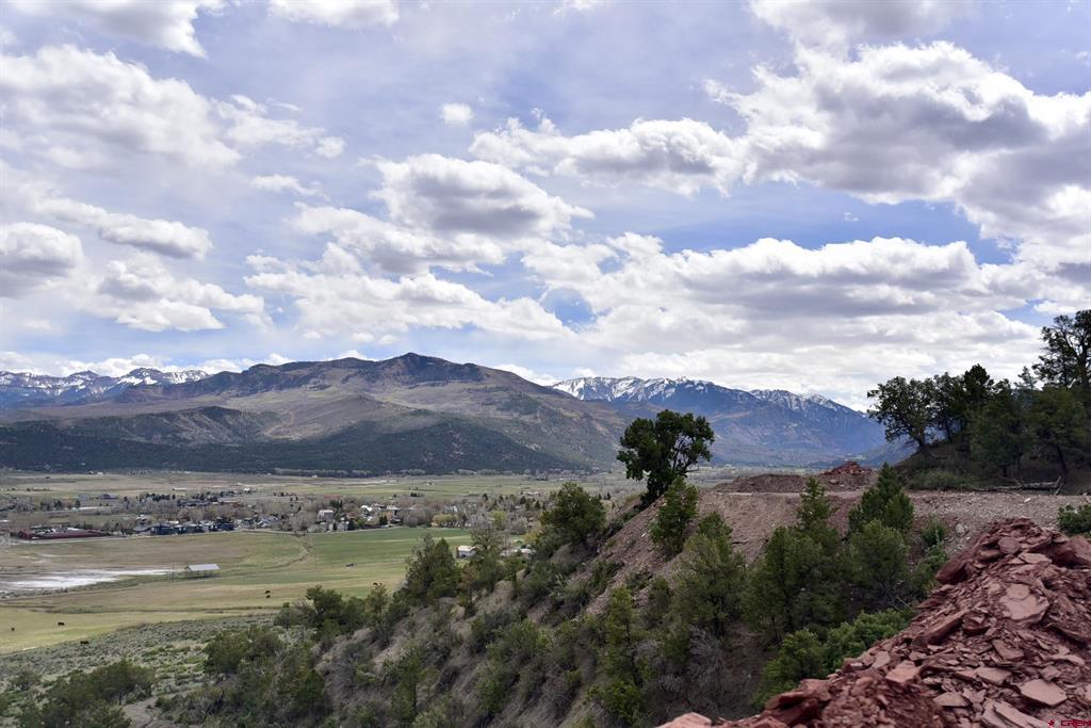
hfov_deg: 54.4
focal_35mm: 35
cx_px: 546
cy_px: 364
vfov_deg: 37.9
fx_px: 1061
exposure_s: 1/4000
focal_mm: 35
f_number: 4.5
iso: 400
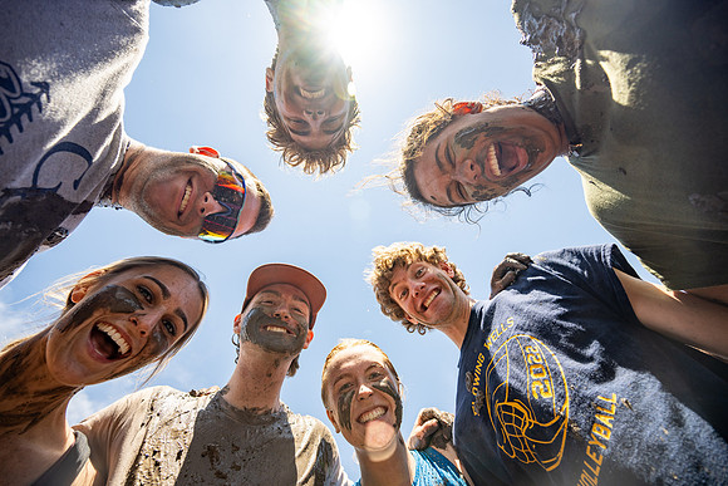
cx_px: 364
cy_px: 243
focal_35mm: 14
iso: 100
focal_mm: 14
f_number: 4
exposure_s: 1/500
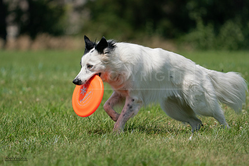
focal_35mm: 326
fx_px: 2255
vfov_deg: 4.2
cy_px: 83
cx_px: 124
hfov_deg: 6.3
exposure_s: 1/4000
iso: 320
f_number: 6.3
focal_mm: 326
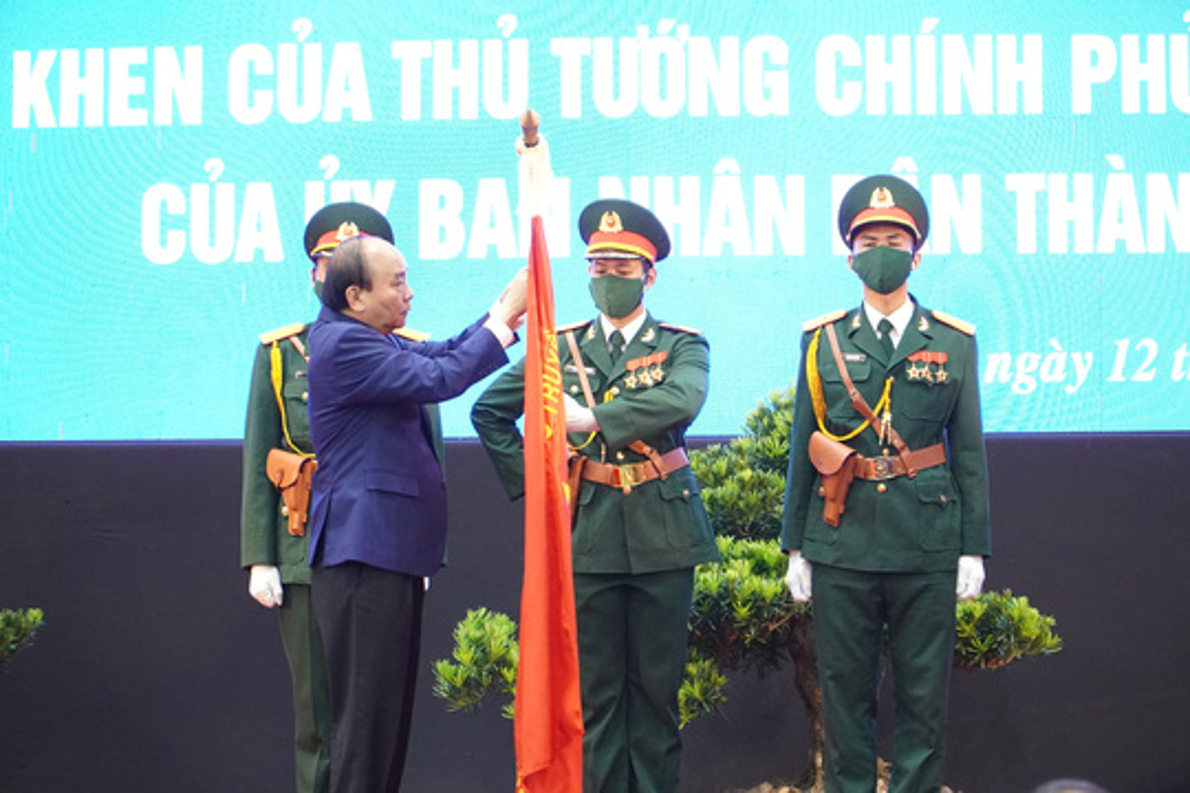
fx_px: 5206
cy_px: 396
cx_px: 595
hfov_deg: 13.0
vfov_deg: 8.7
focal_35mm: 158
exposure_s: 1/80
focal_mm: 105
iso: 3200
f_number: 4
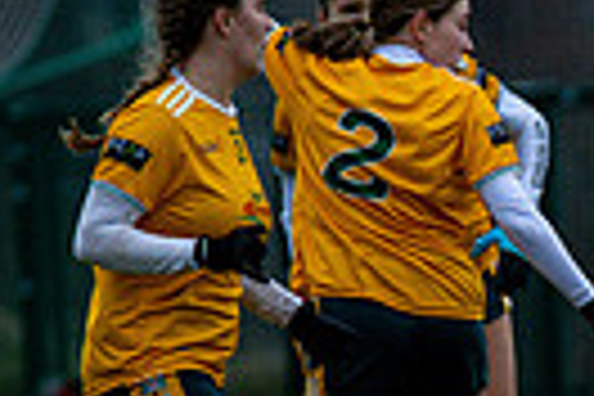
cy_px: 529
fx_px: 21811
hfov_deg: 1.6
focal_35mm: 1322
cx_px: 1264
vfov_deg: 1.0
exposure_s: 1/640
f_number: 2.8
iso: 2200
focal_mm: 300
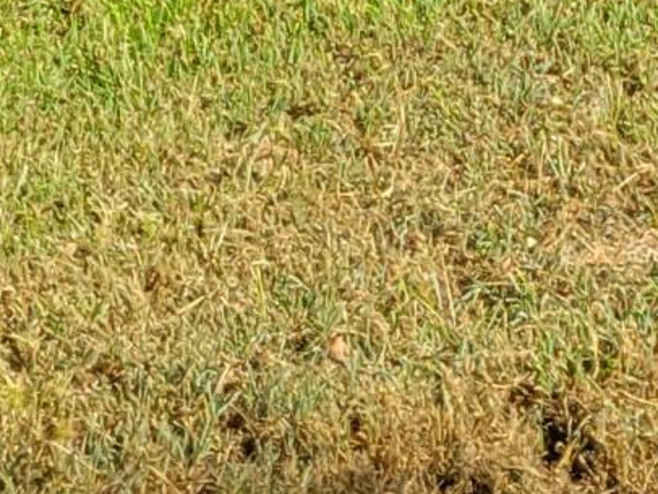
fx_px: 3652
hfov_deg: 9.8
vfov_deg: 6.7
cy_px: -1179
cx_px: 1170
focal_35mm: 192
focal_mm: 5.4
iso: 40
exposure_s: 1/765
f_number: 1.8
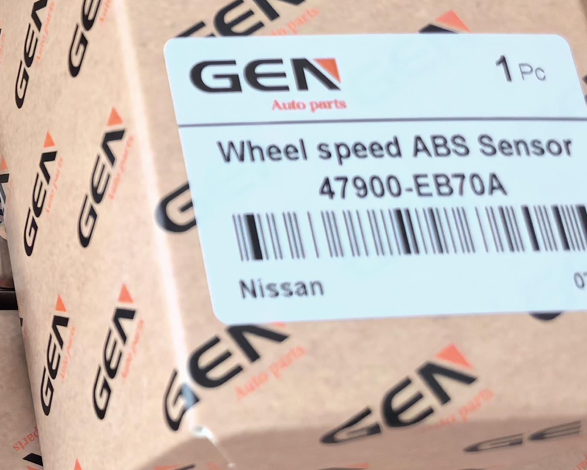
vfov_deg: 19.3
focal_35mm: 79
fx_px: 1373
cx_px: -190
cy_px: 131
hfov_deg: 21.6
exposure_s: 1/60
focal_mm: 5.72
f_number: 2
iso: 250
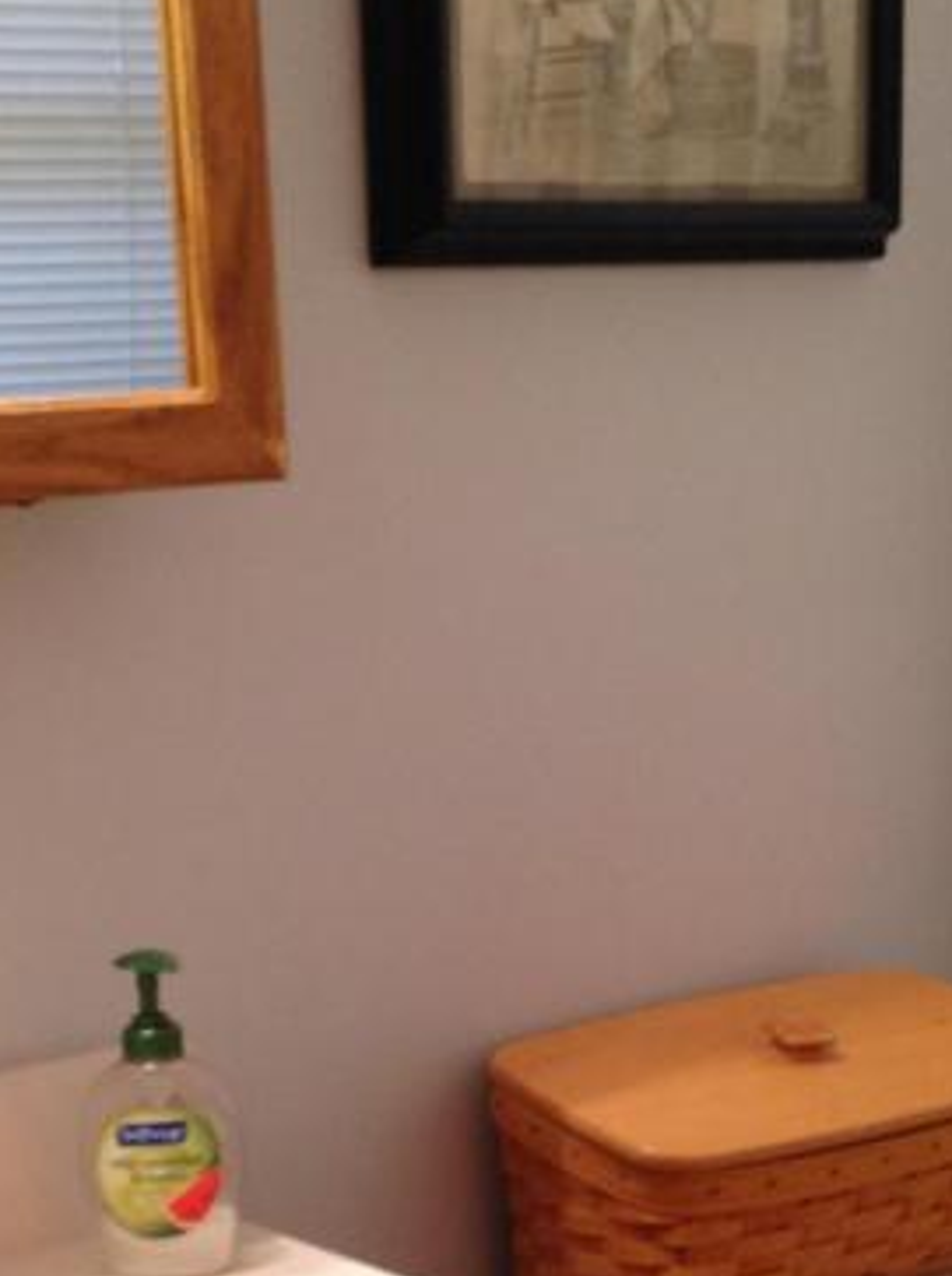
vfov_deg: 26.0
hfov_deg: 19.8
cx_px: 350
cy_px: 974
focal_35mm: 74
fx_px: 2722
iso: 100
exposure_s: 1/15
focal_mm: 4.28
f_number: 2.4
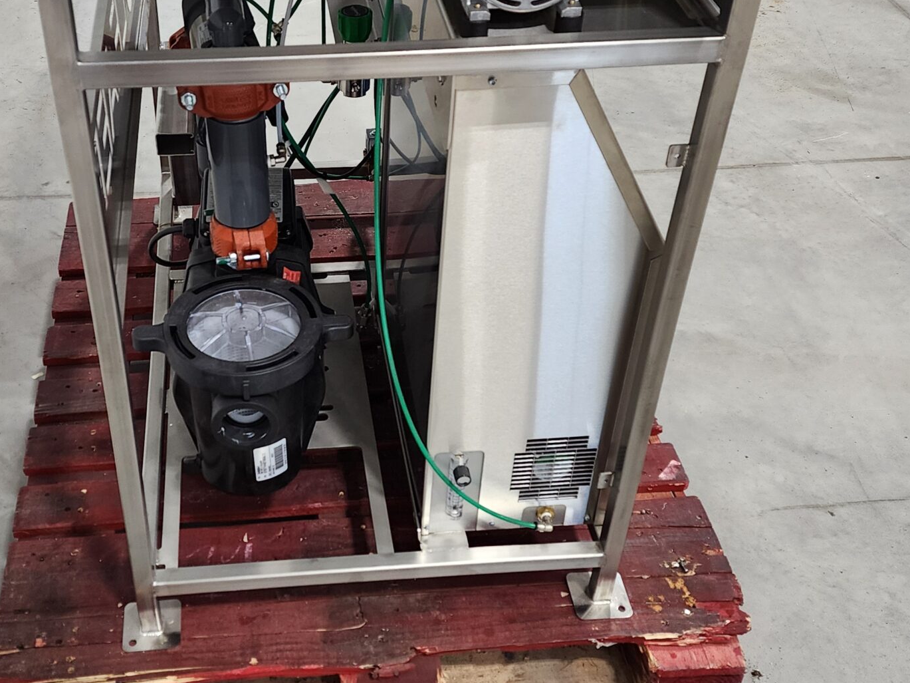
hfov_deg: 43.5
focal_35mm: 43
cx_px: 348
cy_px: 313
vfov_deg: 33.6
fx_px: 1131
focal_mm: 6.4
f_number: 1.8
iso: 200
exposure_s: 1/120
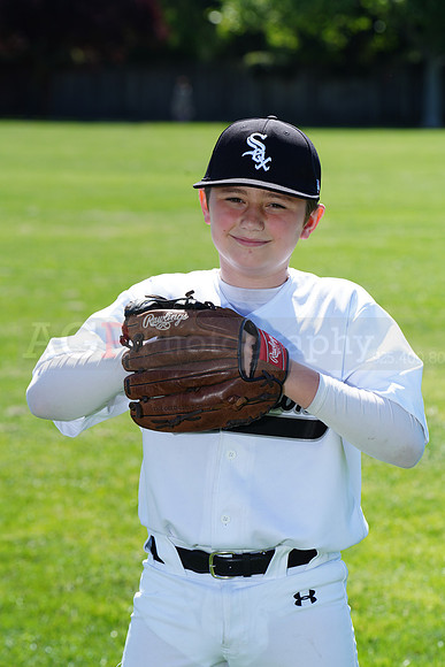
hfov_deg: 7.9
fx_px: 3224
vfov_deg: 11.8
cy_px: 334
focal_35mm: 174
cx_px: 222
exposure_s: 1/250
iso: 200
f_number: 9
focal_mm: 174
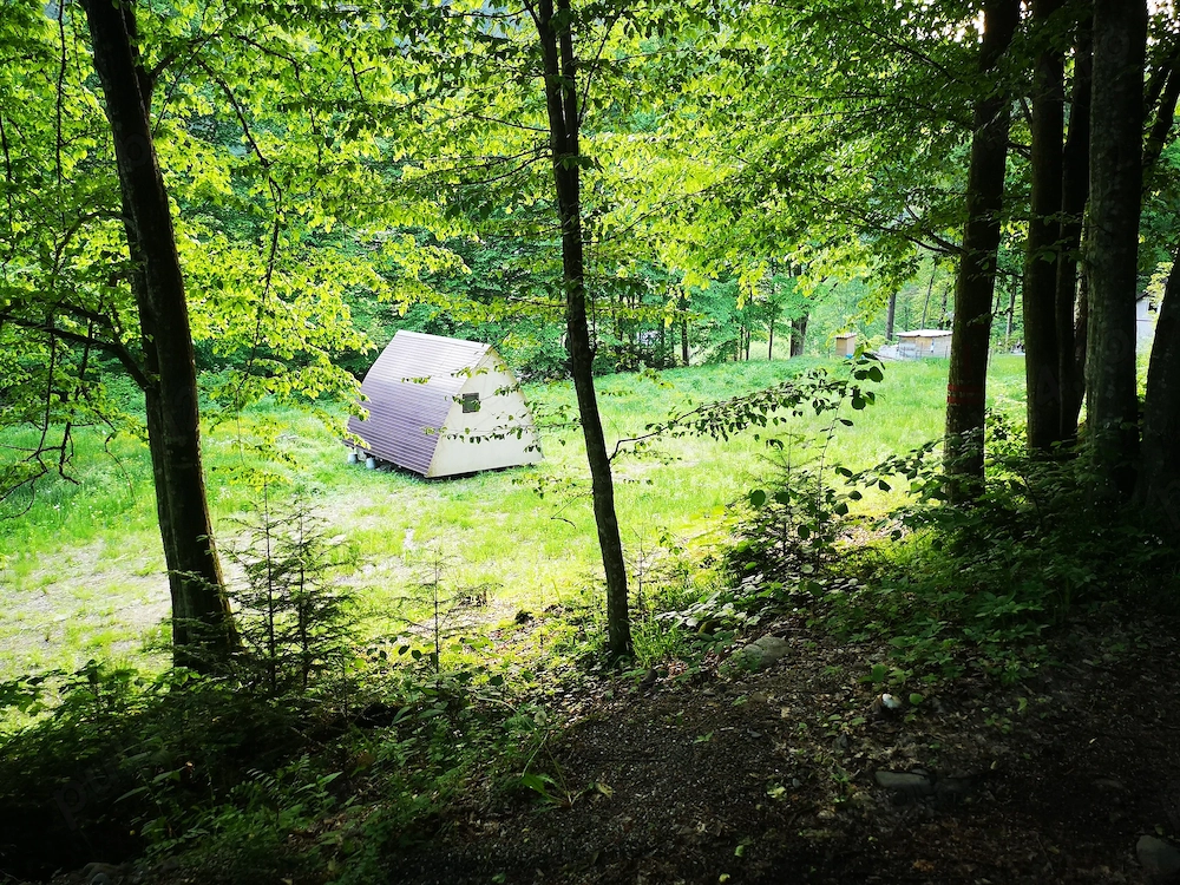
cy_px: 442
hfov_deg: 65.3
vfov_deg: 51.4
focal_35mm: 27
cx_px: 590
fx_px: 920
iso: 320
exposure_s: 1/100
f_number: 1.8
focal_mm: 5.58
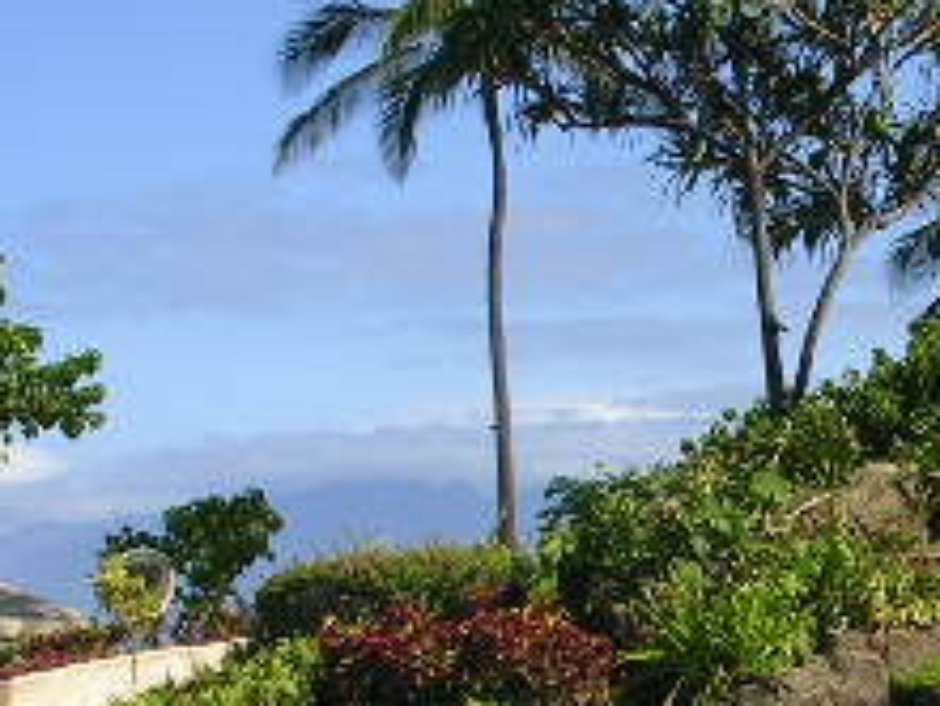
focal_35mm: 110
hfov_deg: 17.3
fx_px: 2989
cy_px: 676
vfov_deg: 13.3
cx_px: 1021
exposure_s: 1/302
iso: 50
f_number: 5.6
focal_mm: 5.8
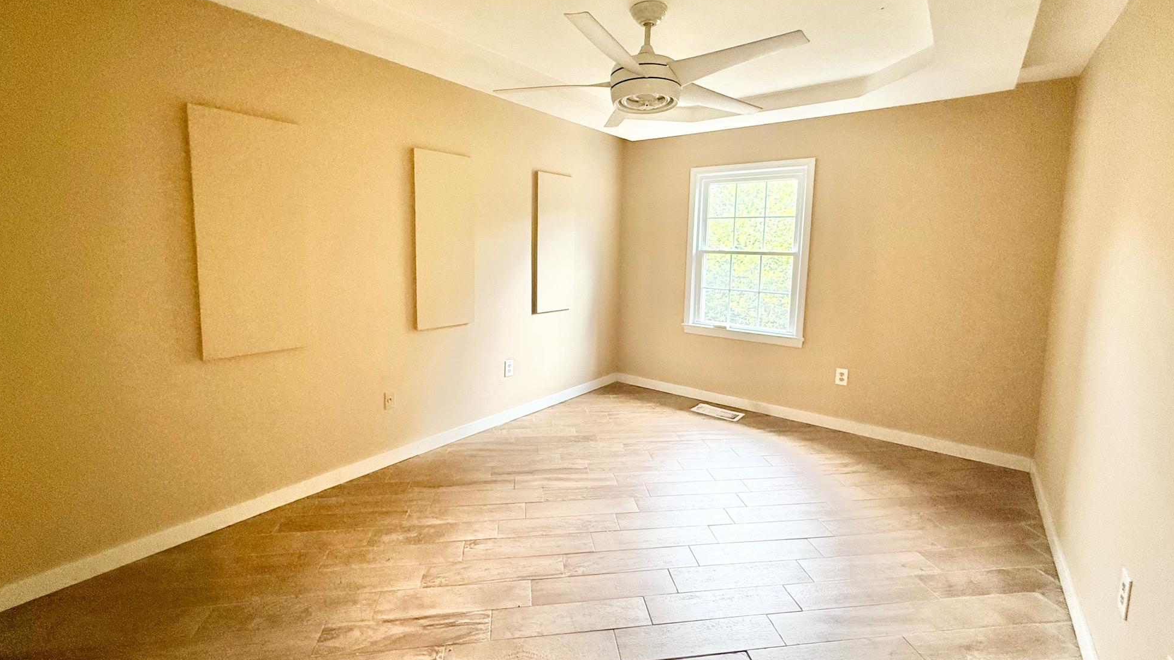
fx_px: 498
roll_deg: -1.4
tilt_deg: -6.8
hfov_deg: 99.4
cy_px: 299
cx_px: 590
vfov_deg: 66.9
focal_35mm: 16
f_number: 2.2
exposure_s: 1/60
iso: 500
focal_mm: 2.22
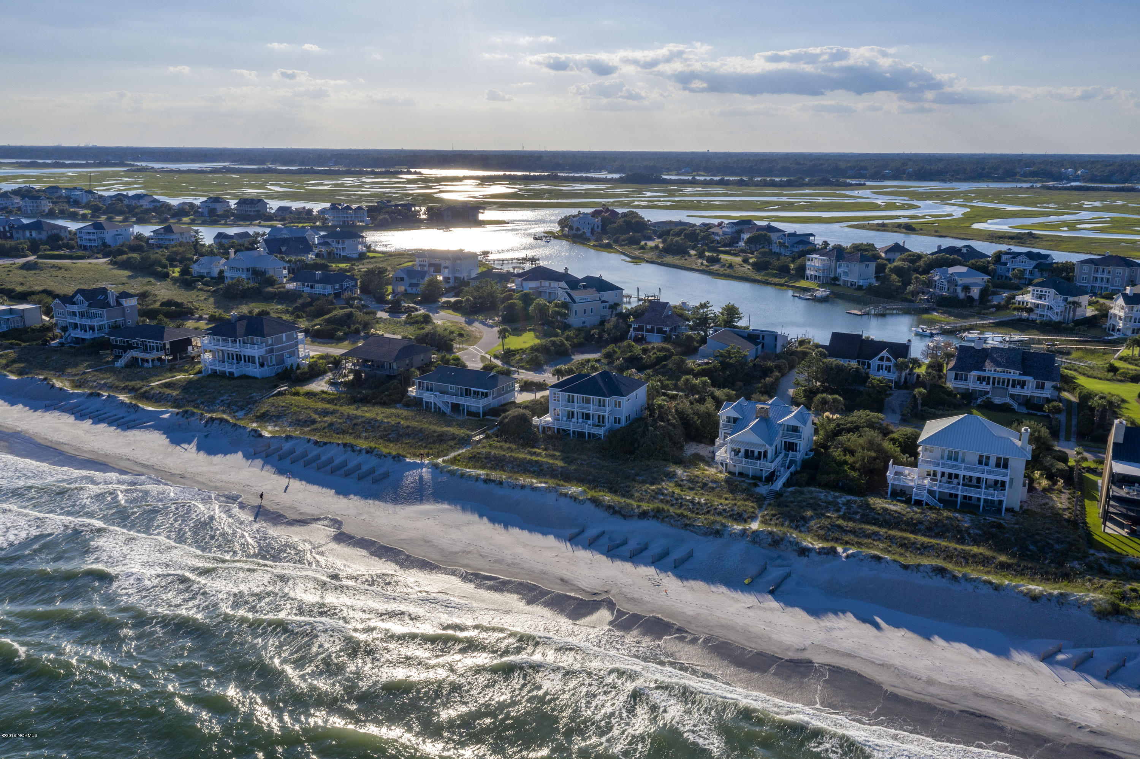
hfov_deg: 65.5
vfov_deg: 46.4
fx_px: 886
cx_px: 570
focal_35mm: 28
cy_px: 380
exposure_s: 1/400
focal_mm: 10.26
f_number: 8
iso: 100
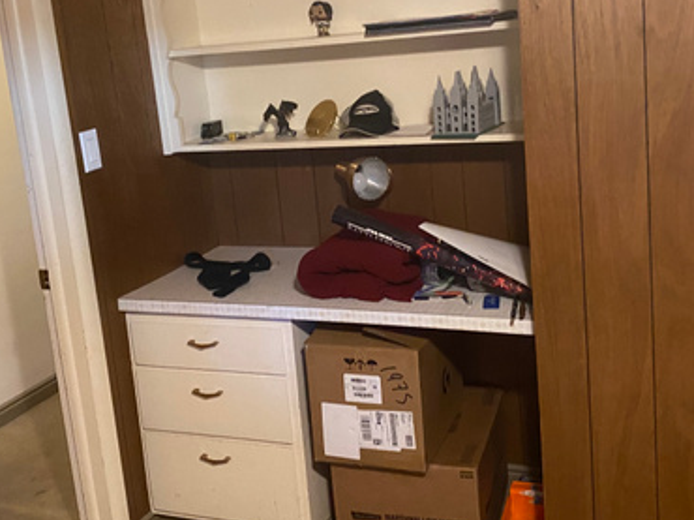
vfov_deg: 31.9
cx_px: 319
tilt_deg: -9.1
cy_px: 171
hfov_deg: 42.1
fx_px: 902
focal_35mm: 45
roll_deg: +5.7
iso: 500
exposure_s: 1/30
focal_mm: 4.25
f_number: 1.8
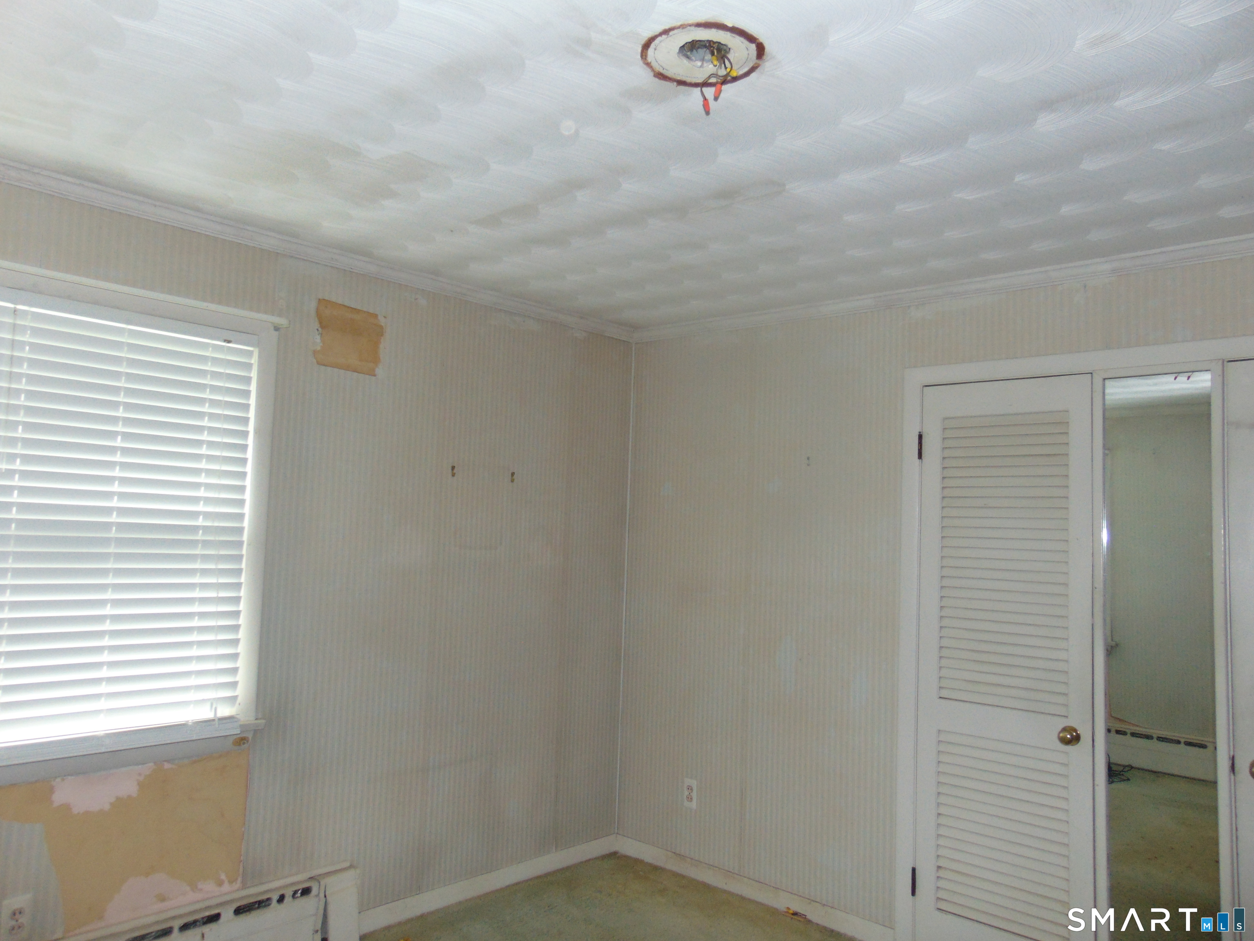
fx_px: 906
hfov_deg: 69.4
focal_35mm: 25
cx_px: 627
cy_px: 470
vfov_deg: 54.9
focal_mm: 4.5
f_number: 3
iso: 200
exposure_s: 1/30
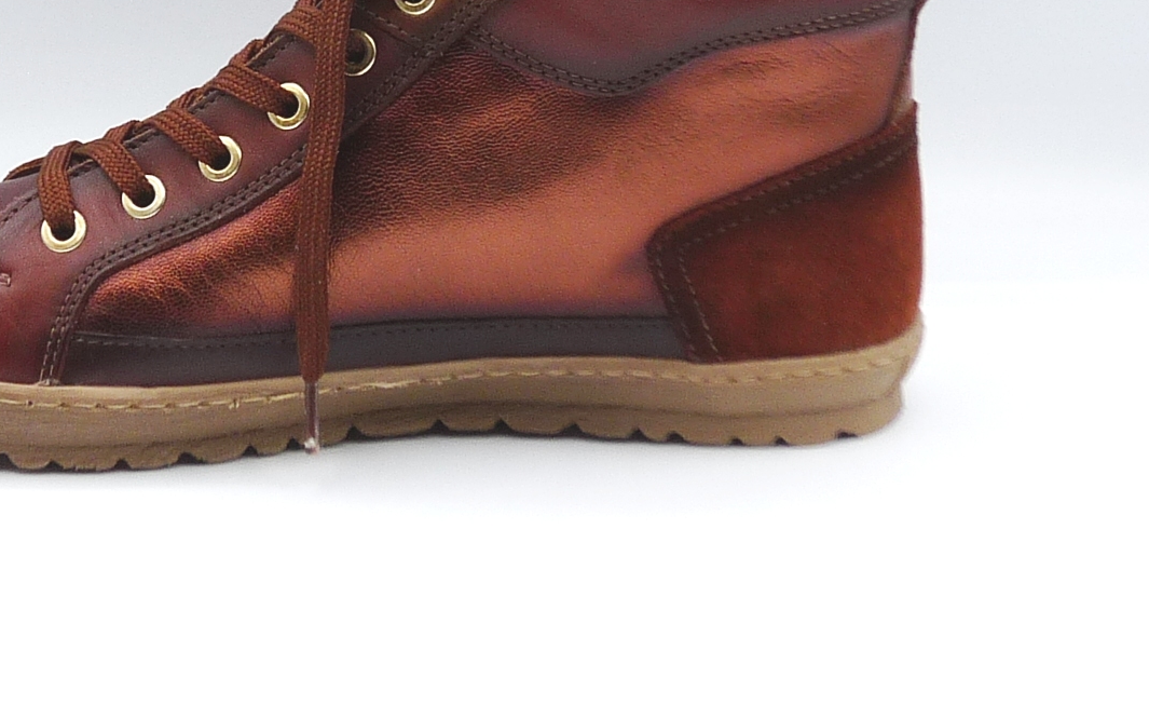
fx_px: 2443
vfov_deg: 16.7
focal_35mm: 78
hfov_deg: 26.3
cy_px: 198
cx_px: 370
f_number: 4
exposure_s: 1/200
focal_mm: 4.8
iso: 100
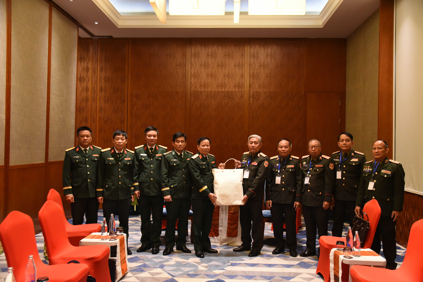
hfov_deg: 60.3
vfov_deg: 42.3
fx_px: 364
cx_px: 212
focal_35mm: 31
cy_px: 141
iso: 6400
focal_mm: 31
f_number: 4
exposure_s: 1/100
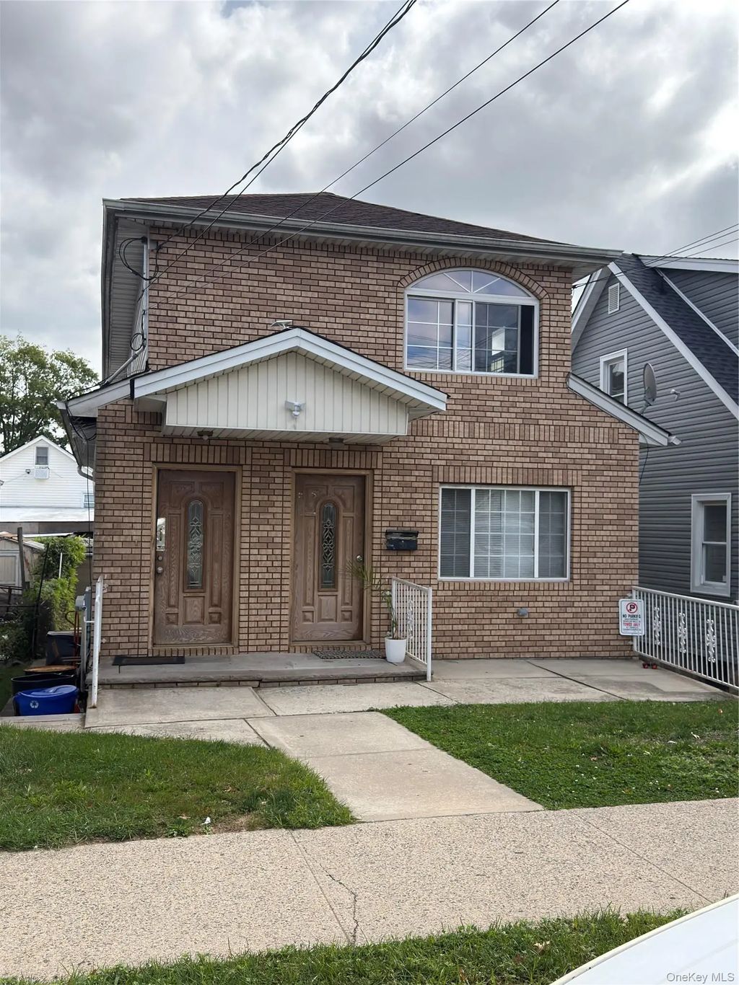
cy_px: 492
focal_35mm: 34
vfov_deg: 54.0
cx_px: 370
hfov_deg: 41.8
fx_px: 968
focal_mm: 6.76
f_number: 1.78
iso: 100
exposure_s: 1/5618
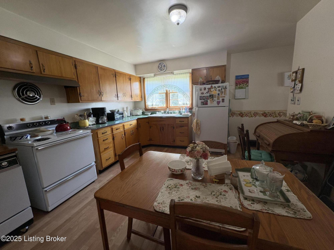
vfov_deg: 85.7
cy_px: 125
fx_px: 135
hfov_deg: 102.1
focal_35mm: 14
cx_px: 167
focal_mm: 2.22
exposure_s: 1/99
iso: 200
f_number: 2.2
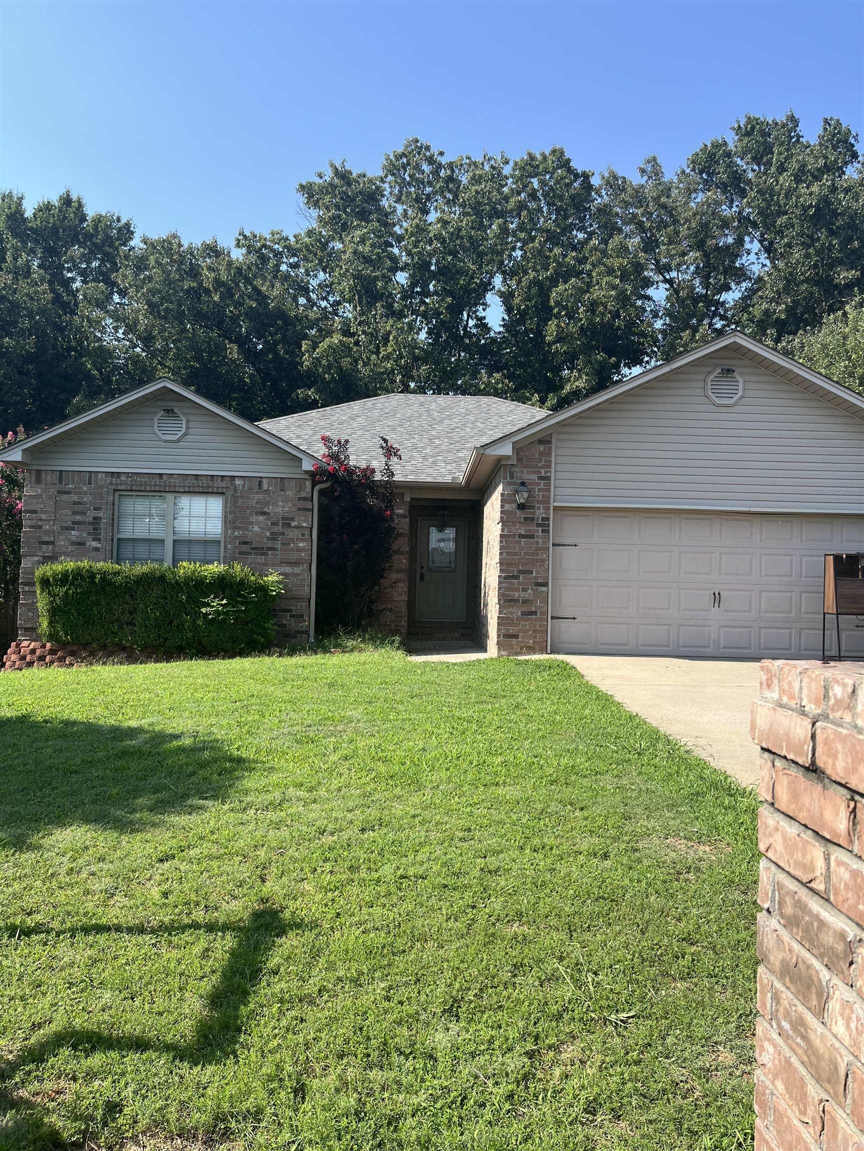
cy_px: 576
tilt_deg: -1.7
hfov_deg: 53.1
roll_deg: +0.0
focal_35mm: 26
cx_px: 432
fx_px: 865
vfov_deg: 67.3
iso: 50
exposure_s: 1/1776
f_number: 1.6
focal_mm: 5.1
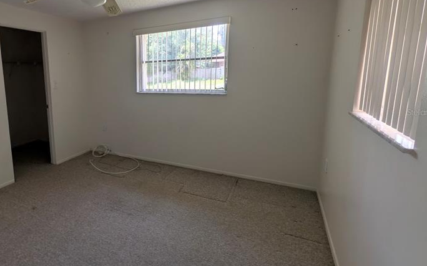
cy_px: 112
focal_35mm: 19
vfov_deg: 61.8
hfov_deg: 83.4
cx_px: 126
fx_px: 221
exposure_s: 1/54.5
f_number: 1.7
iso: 49
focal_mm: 2.02
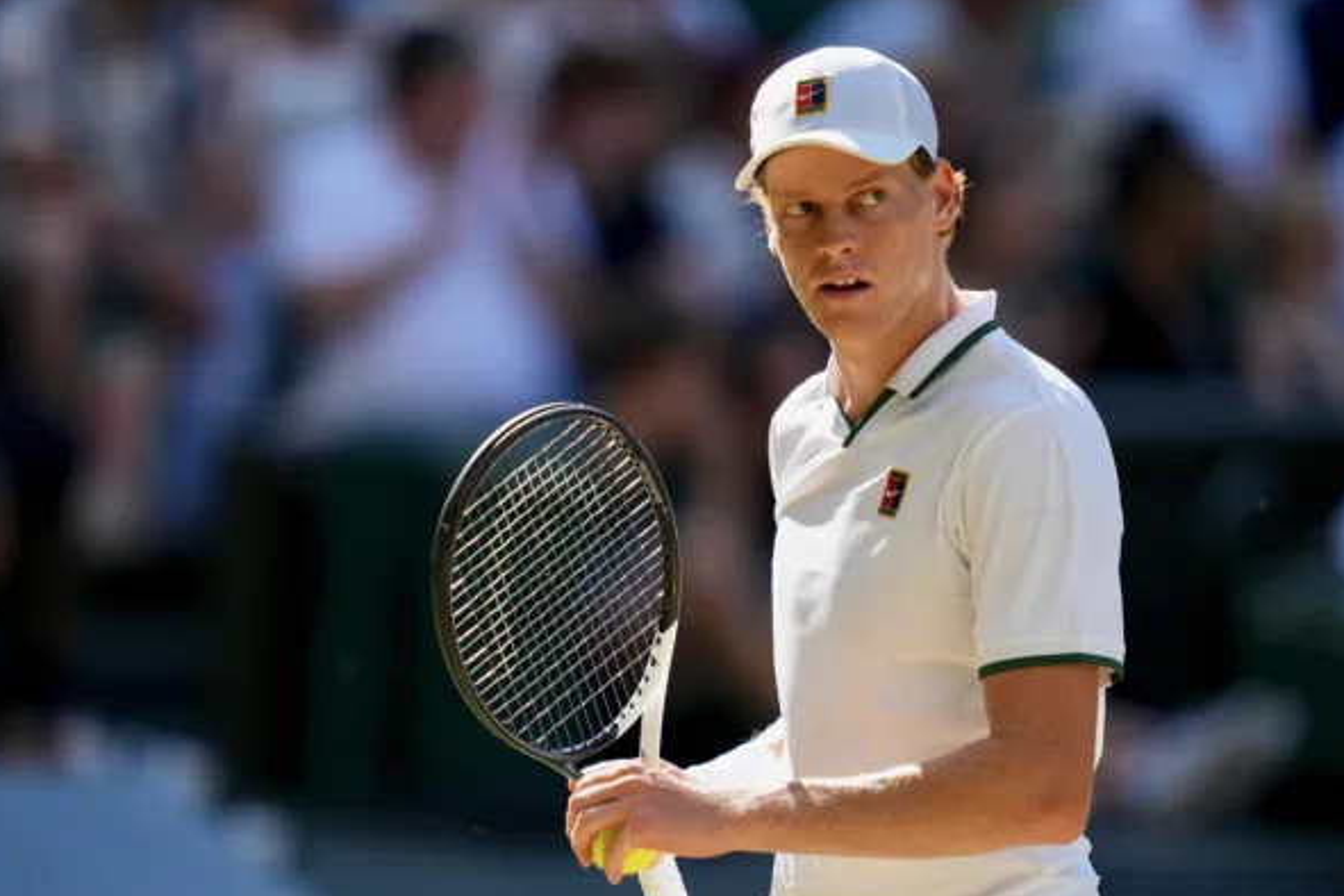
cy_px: 525
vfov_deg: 2.7
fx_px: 18964
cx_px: 730
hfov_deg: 4.1
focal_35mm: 508
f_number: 2.8
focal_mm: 400
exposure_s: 1/2500
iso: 250
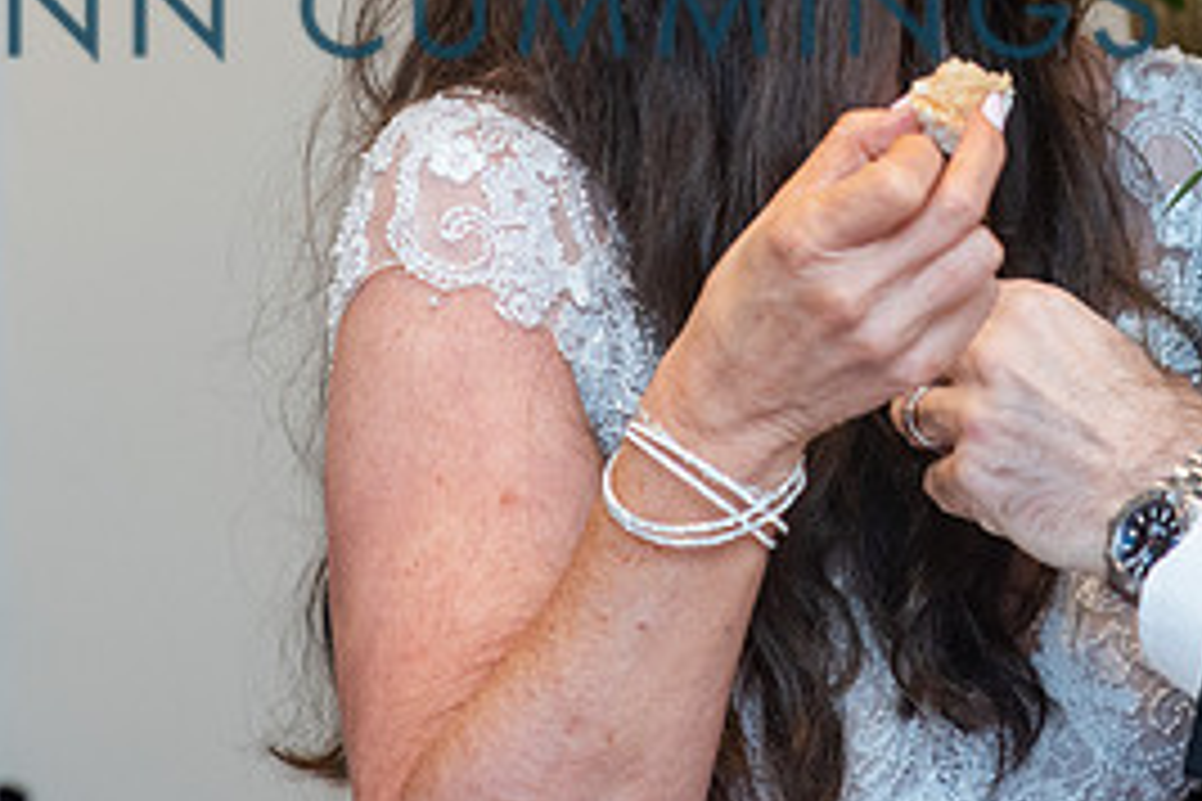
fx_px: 6811
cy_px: -92
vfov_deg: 6.7
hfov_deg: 10.1
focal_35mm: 204
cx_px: 951
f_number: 3.2
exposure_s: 1/160
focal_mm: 85
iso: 1250
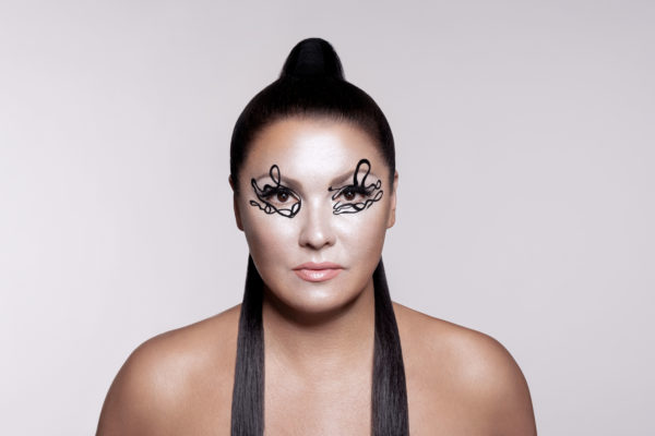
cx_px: 328
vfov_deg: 13.0
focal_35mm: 105
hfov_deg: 19.5
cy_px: 218
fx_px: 1910
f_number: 22
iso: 100
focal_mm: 105
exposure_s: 1/160
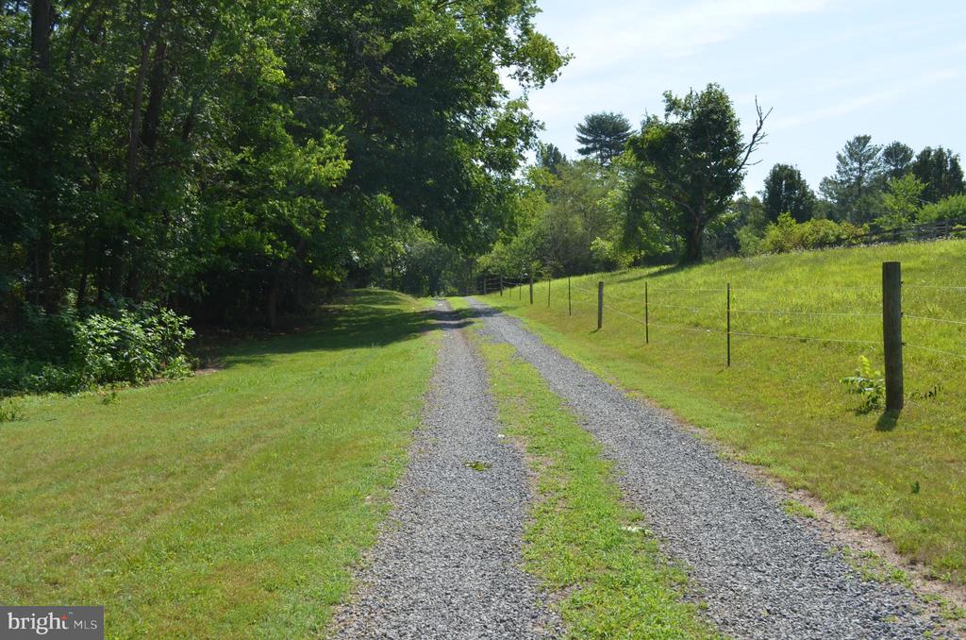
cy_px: 320
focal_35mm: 39
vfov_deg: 34.1
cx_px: 483
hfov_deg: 49.6
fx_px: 1044
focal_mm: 26
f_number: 8
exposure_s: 1/800
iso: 400
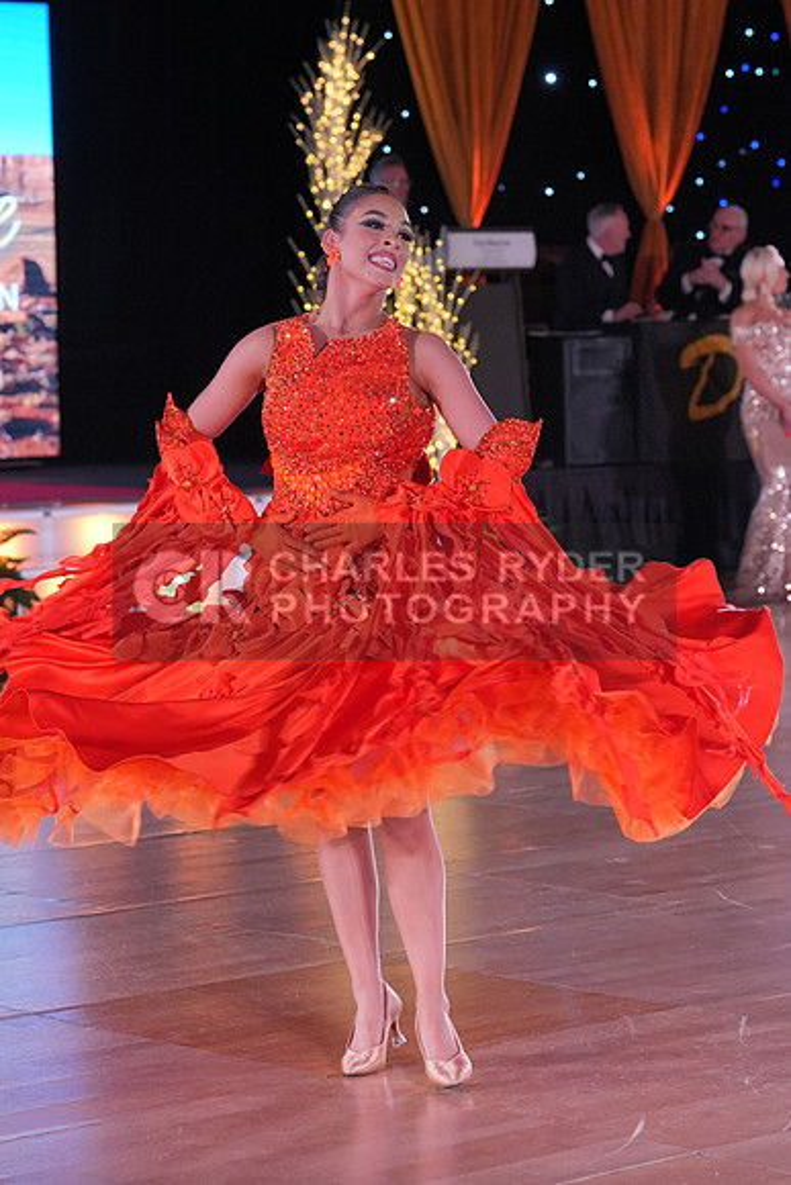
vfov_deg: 17.9
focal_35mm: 114
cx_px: 396
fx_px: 3755
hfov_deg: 12.0
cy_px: 592
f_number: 4
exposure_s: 1/400
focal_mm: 76
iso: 1600
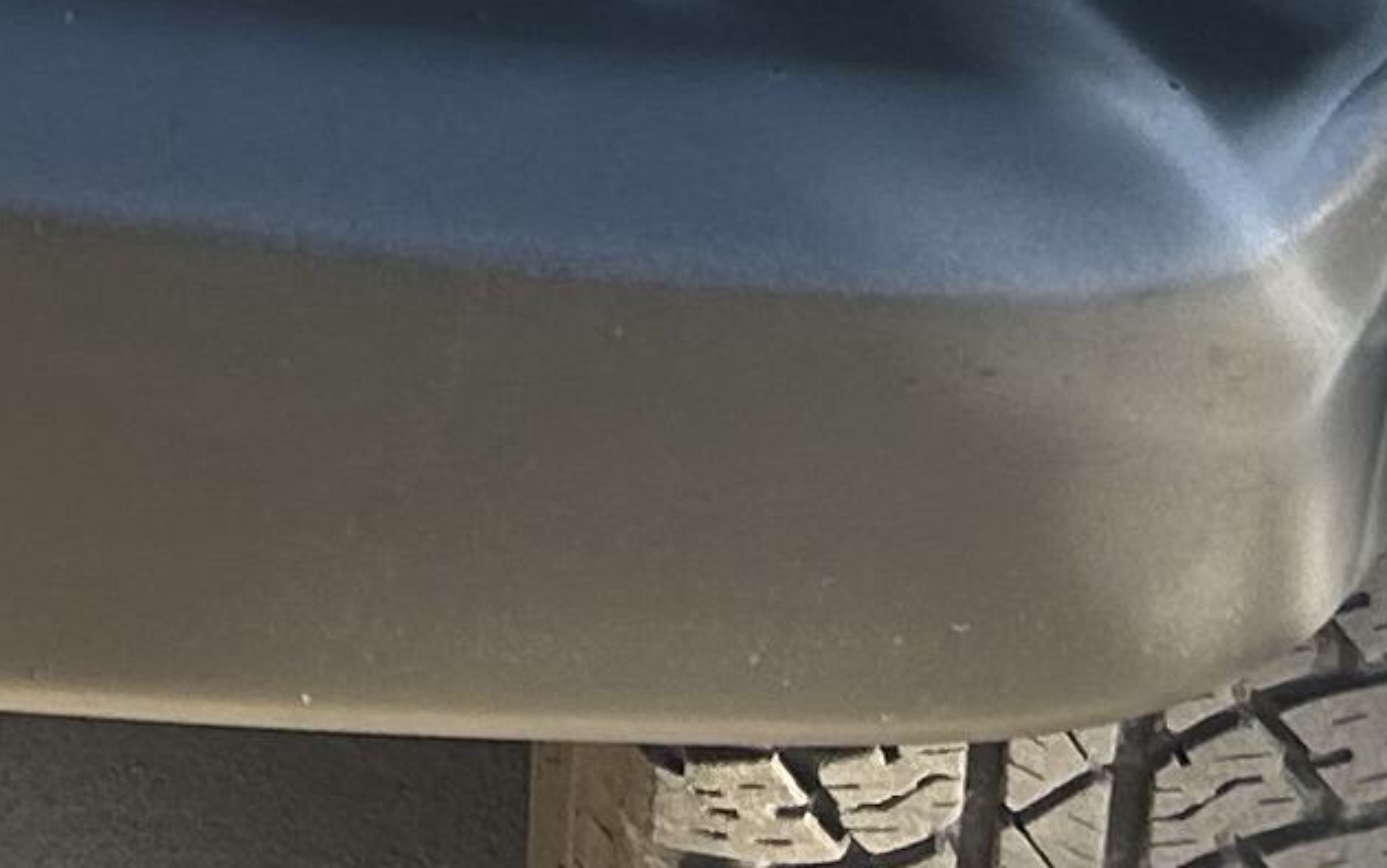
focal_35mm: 176
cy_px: -1822
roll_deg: +0.5
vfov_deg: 6.7
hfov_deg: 11.2
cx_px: -1024
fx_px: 6656
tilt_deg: -16.9
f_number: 1.5
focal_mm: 5.7
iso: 40
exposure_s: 1/241
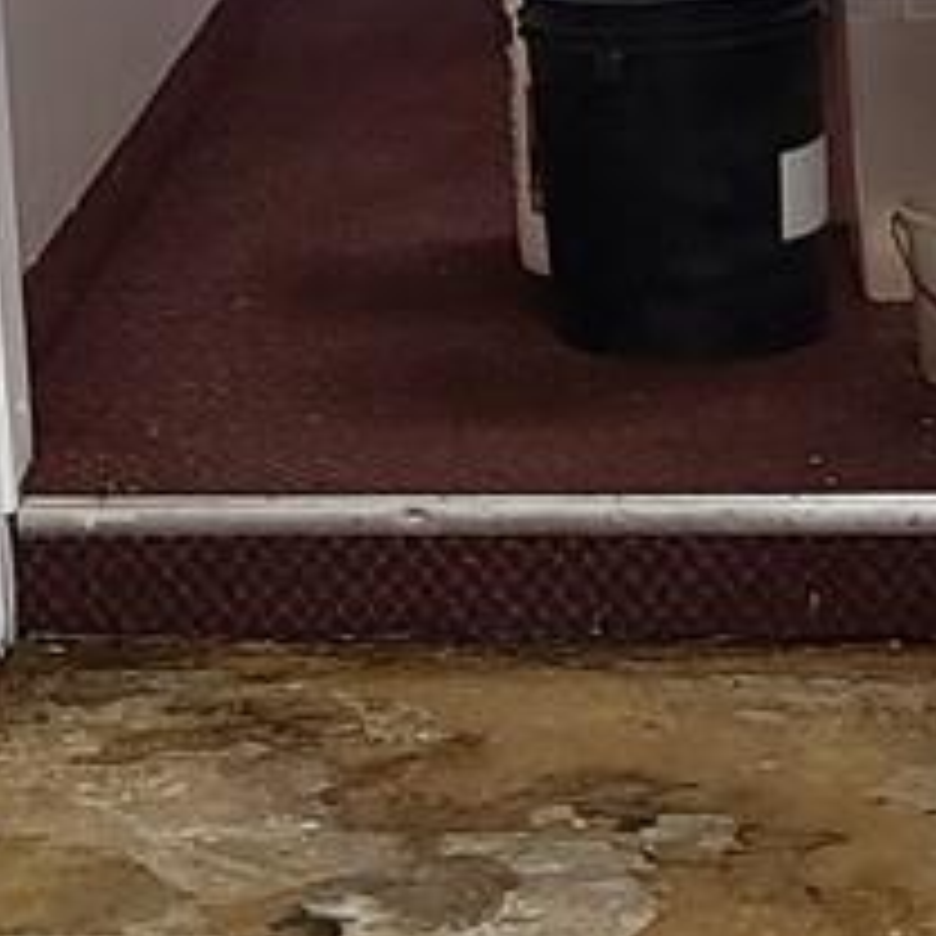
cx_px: -58
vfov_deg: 10.2
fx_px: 5201
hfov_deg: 10.2
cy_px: 130
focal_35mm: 170
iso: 125
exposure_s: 1/59
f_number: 1.8
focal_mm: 7
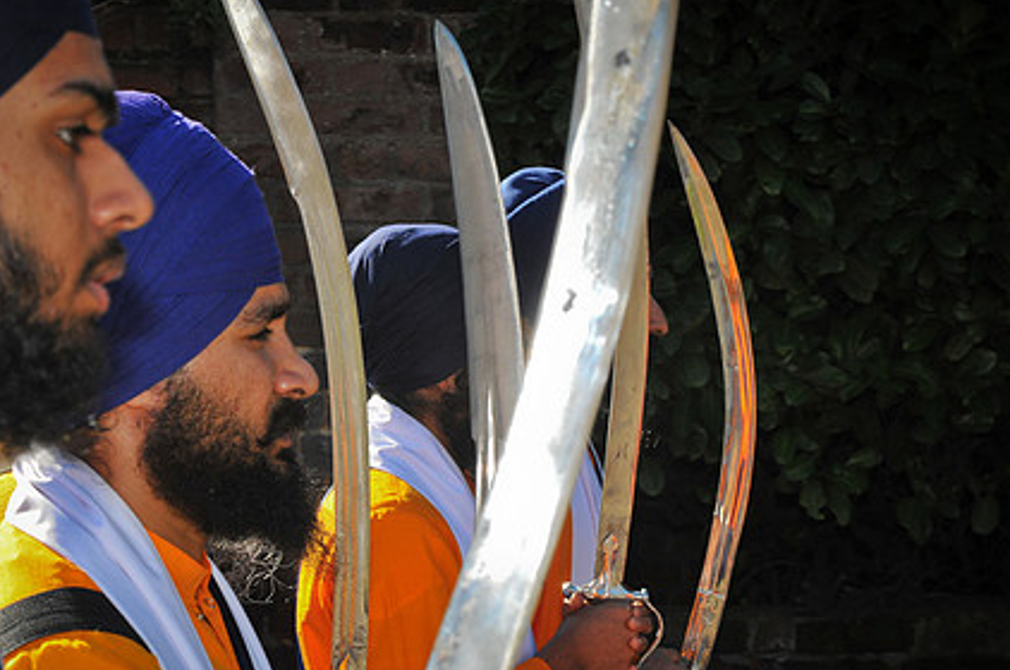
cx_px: 364
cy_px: 370
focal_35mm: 155
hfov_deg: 13.3
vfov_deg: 8.8
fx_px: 4333
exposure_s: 1/200
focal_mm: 75
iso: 400
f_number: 13
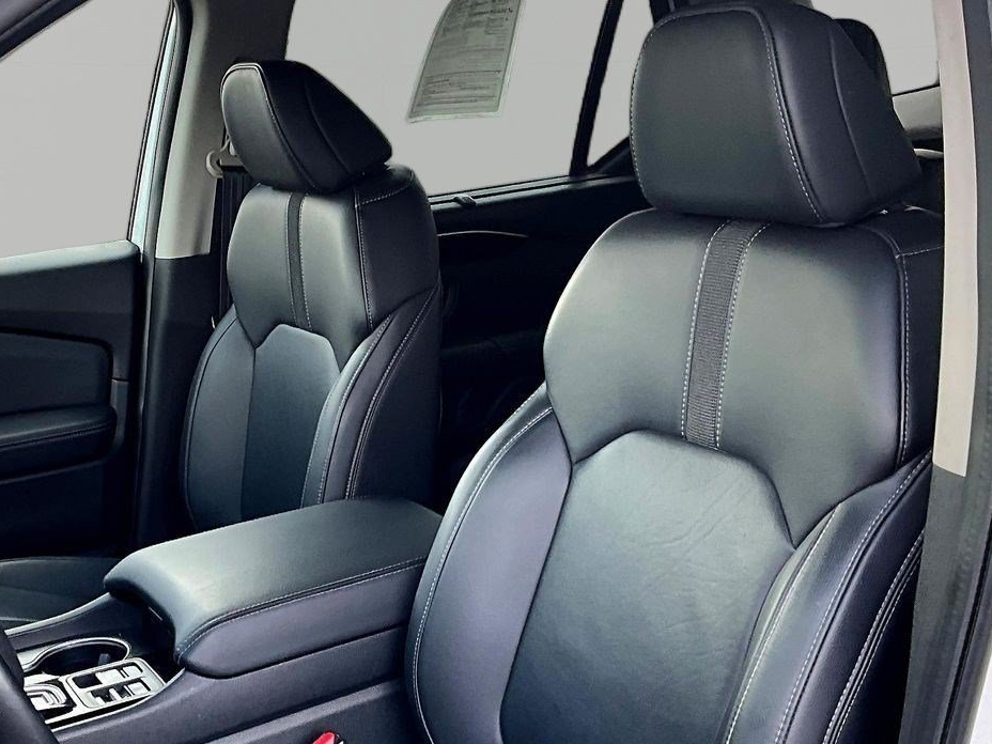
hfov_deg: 37.7
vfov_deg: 29.0
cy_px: 453
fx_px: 1433
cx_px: 322
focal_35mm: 50
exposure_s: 1/122
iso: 32
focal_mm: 3
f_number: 1.8
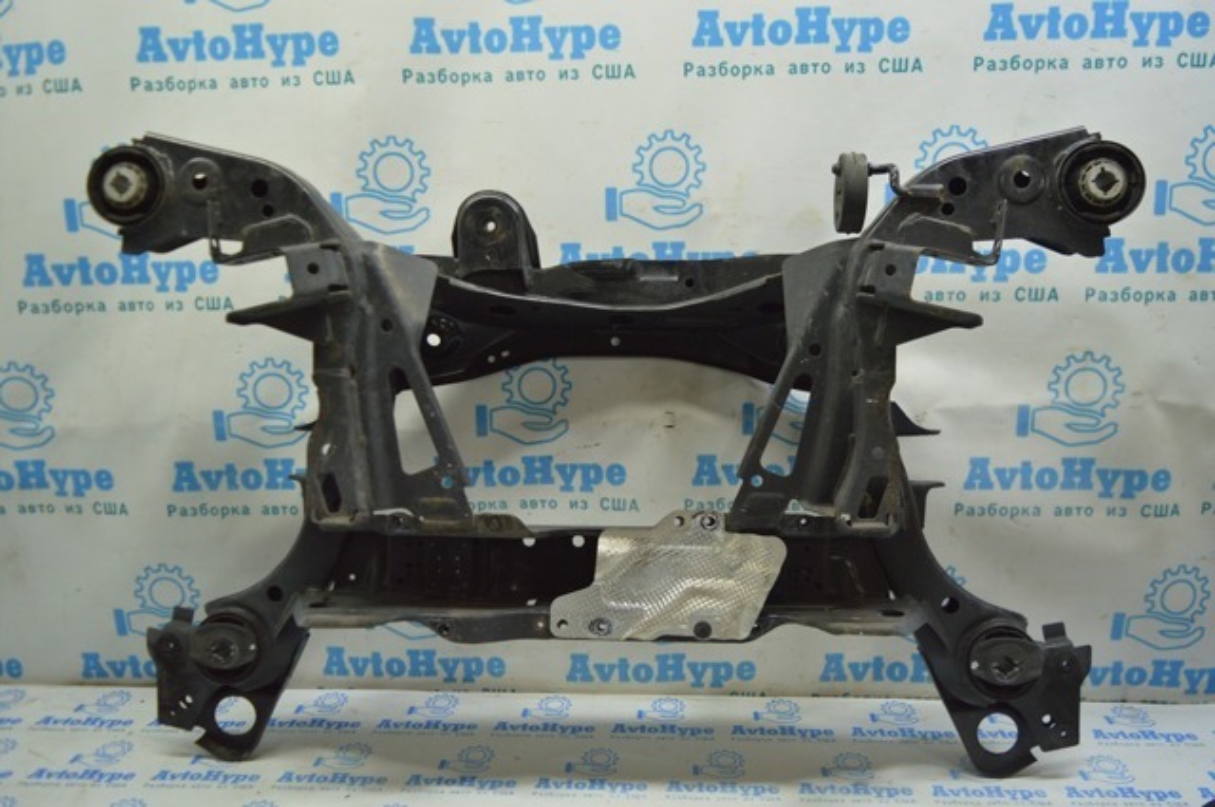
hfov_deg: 62.0
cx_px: 608
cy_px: 404
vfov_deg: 43.5
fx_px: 1011
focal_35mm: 30
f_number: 3.5
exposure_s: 1/50
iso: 400
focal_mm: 20
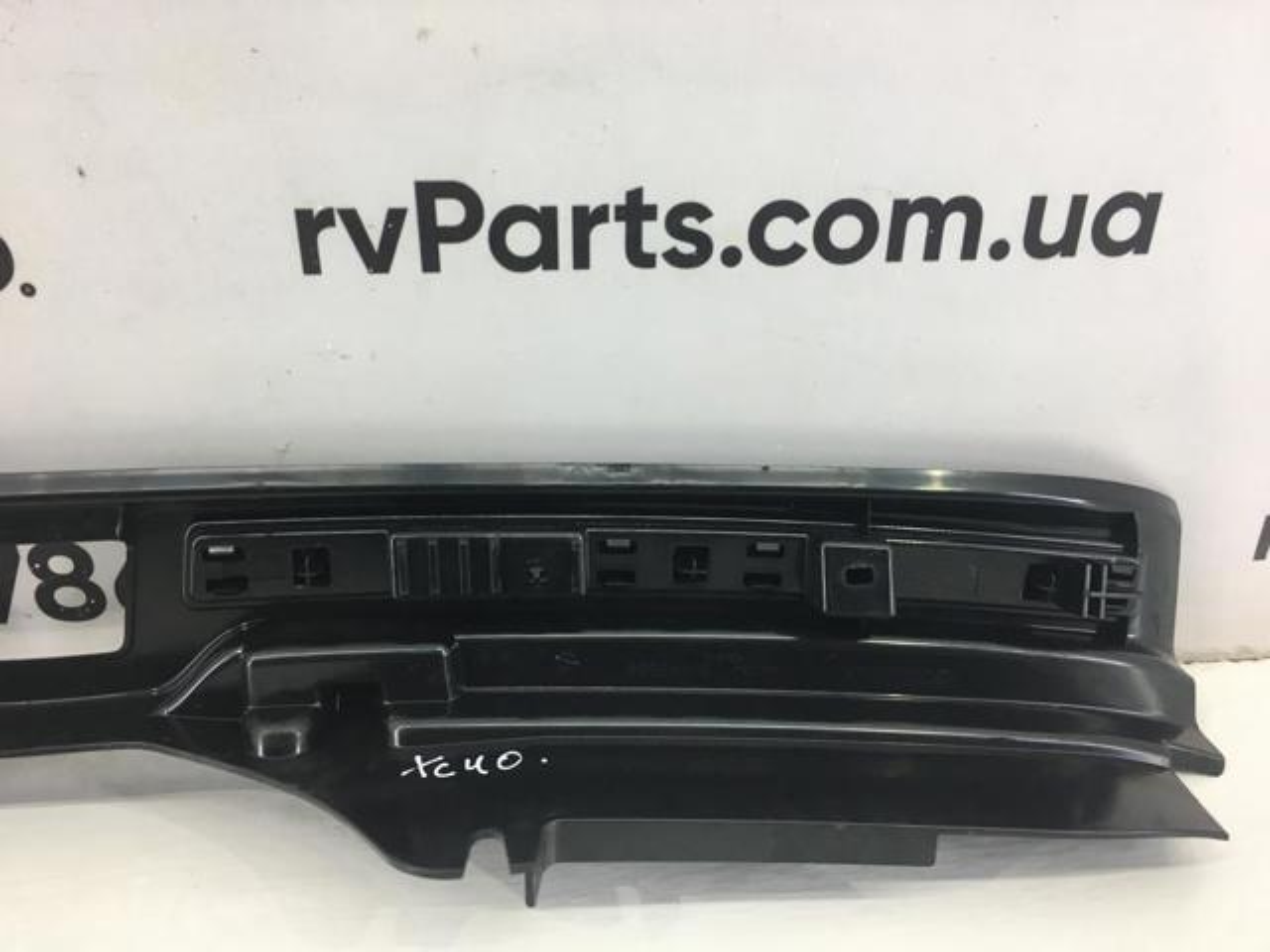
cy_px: 476
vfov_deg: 48.2
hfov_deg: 61.7
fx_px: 1064
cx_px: 635
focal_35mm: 29
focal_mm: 4.15
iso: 25
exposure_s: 1/33
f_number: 2.2
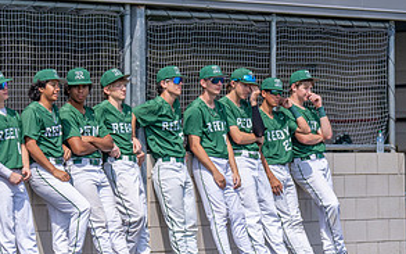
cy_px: 175
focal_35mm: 304
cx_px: 56
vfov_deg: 4.3
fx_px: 3363
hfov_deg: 6.9
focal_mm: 95
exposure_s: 1/2500
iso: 100
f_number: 2.8
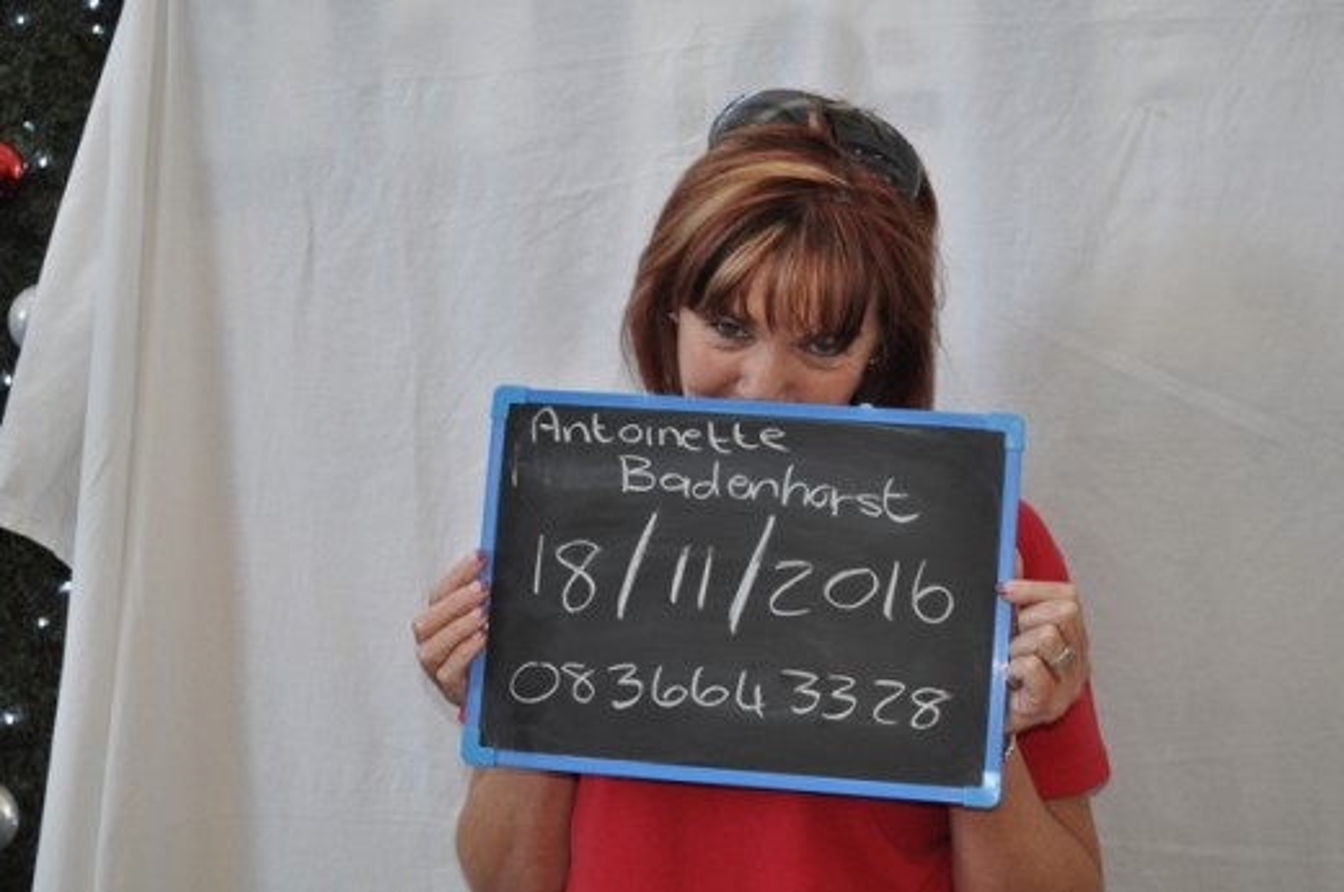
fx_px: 2237
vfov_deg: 22.5
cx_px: 672
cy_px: 446
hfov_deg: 33.4
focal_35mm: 60
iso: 800
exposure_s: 1/60
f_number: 5.3
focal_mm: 40
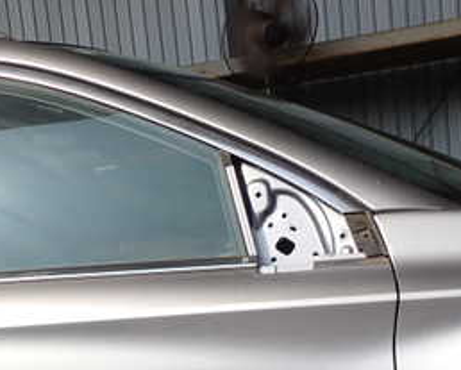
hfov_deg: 27.4
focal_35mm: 68
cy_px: 400
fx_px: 929
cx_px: 98
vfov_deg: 21.4
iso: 100
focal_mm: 5.4
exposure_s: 1/160
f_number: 9
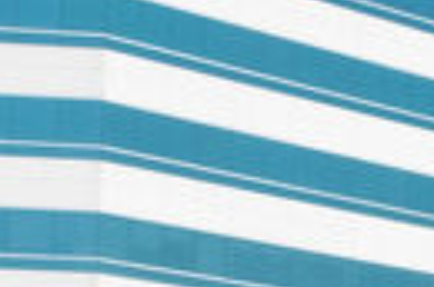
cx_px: 982
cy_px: 385
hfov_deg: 8.1
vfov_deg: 5.7
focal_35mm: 237
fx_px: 2850
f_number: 8
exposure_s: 1/2000
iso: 400
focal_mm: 20
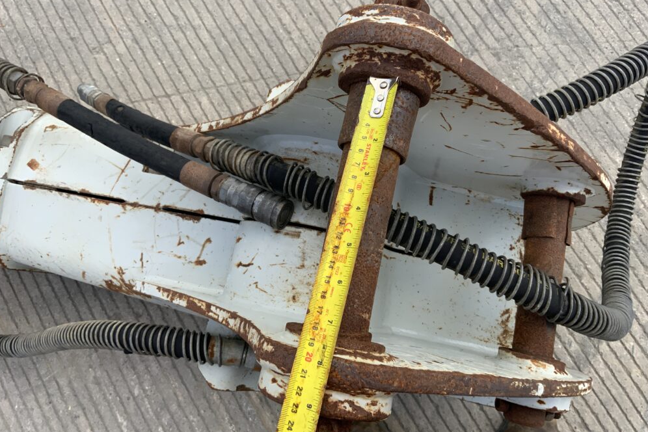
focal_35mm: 31
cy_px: 191
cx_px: 328
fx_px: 558
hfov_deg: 60.3
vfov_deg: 42.3
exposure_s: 1/709
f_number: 1.8
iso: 16
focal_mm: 3
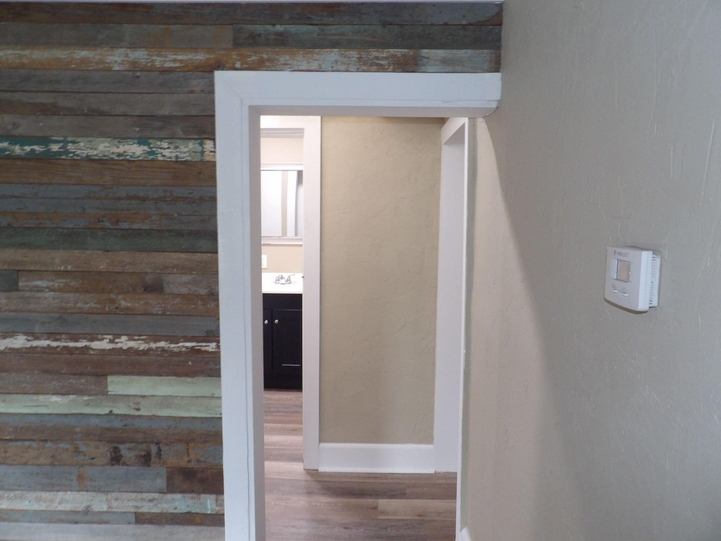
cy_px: 270
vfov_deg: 56.8
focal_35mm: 24
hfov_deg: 71.6
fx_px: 500
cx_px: 360
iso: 313
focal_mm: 4.3
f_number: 3.2
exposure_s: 1/17
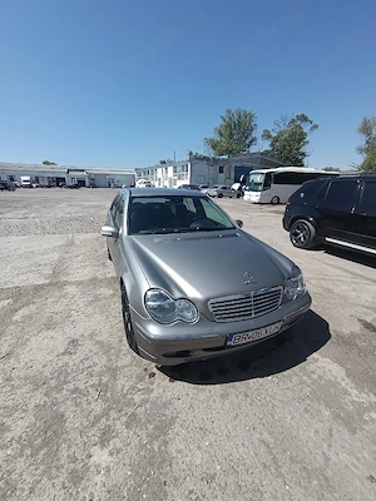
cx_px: 188
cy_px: 250
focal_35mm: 15
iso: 62
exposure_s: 1/2000
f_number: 2.2
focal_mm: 1.65
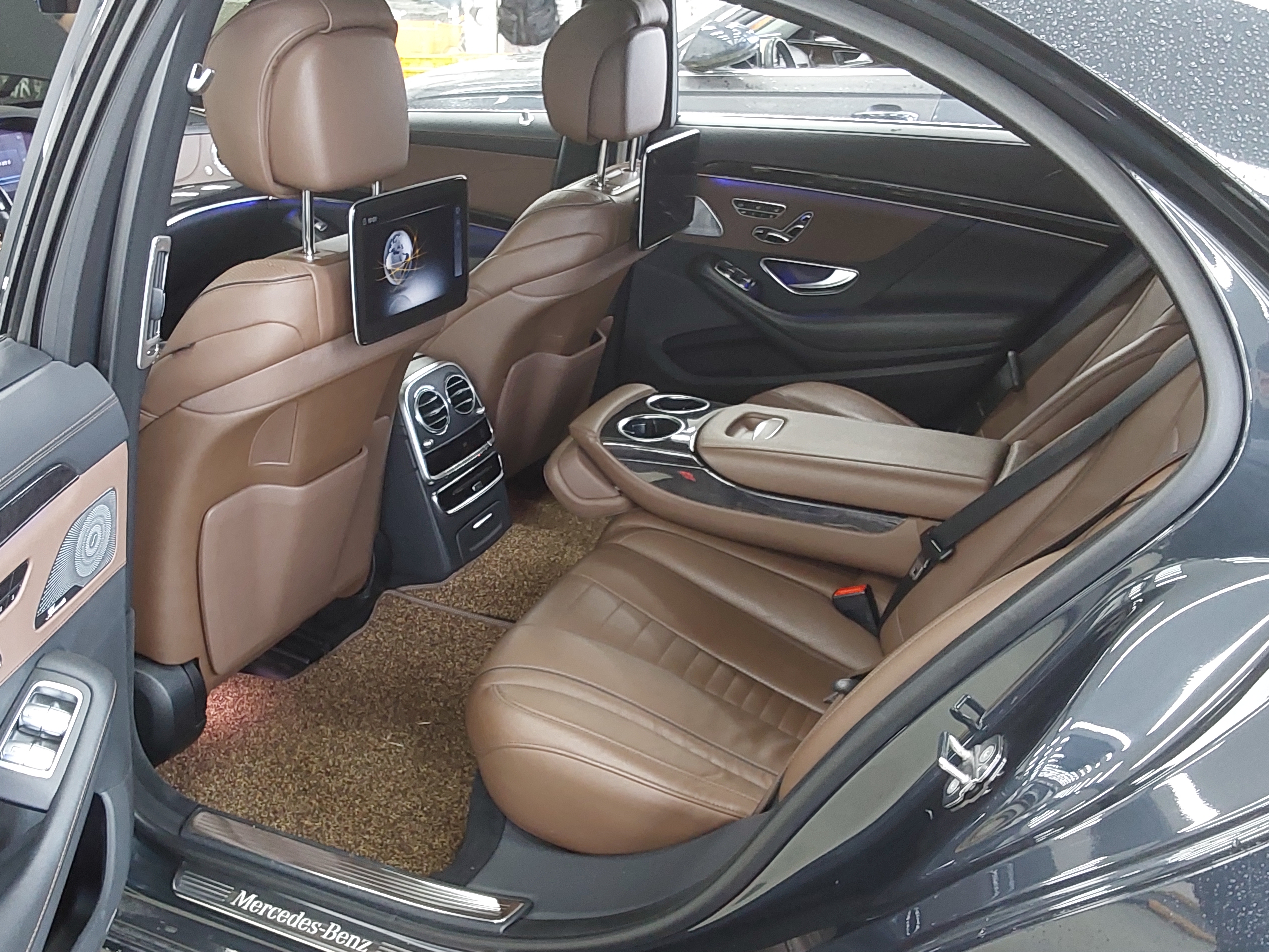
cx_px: 529
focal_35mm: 36
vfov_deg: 39.7
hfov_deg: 51.1
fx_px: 1320
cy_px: 484
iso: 250
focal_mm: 2.91
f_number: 1.9
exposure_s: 1/40
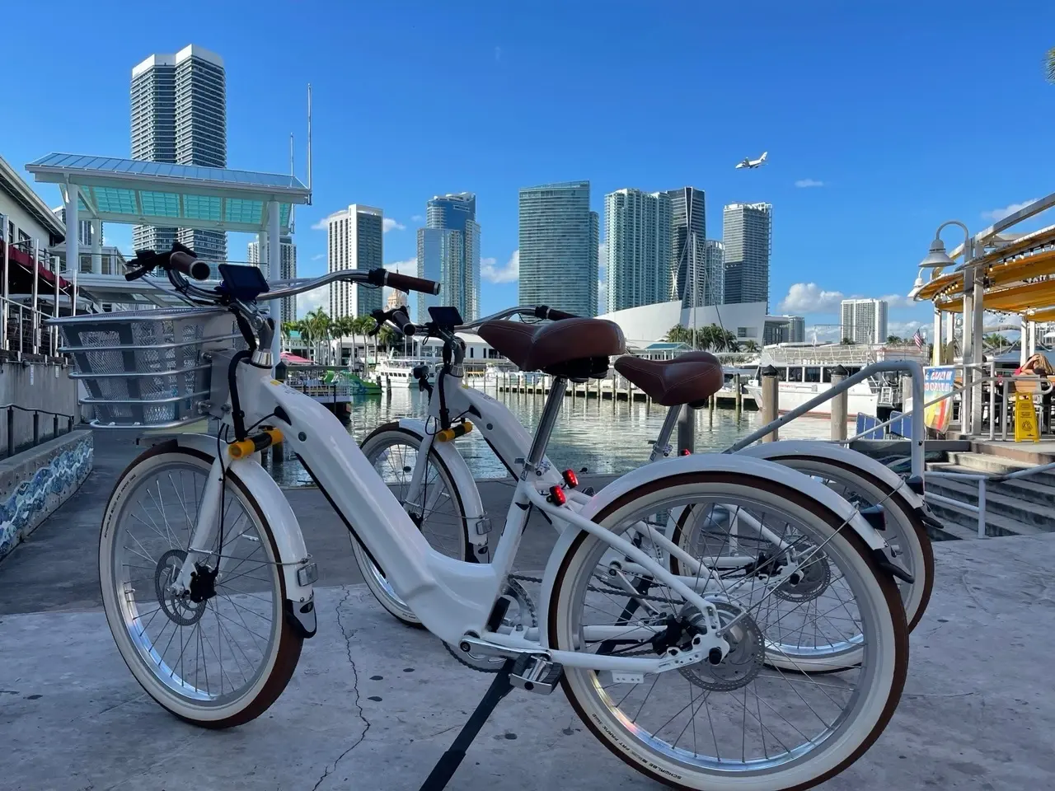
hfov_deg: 67.3
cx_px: 528
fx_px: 792
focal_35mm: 26
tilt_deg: -1.3
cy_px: 396
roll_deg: +1.7
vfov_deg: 53.1
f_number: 1.6
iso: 32
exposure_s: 1/2717
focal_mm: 5.1
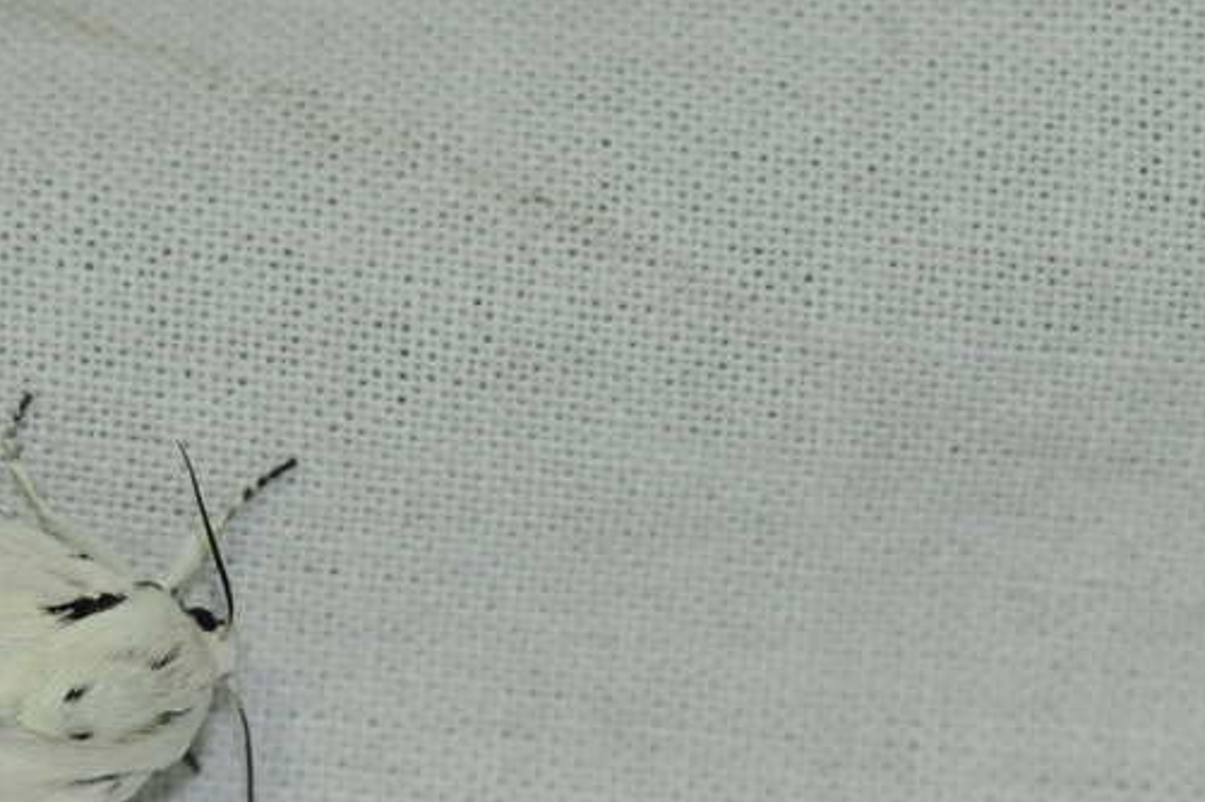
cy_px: 708
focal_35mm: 302
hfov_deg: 6.8
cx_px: 78
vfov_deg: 4.5
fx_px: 10100
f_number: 10
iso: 800
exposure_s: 1/60
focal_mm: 105
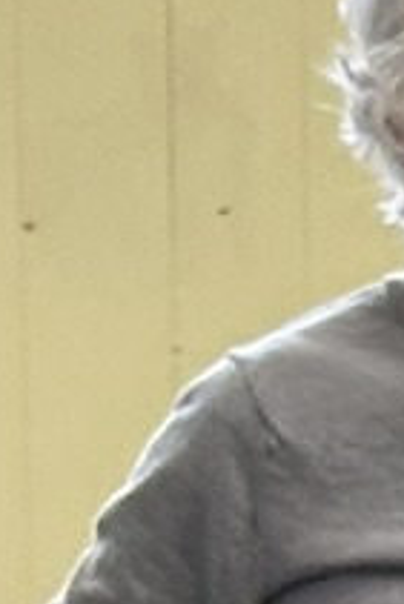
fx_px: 8150
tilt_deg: -7.8
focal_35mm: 485
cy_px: 1291
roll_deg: +1.4
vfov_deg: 4.2
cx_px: 418
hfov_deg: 2.8
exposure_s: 1/100
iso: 80
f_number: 1.78
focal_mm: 6.86
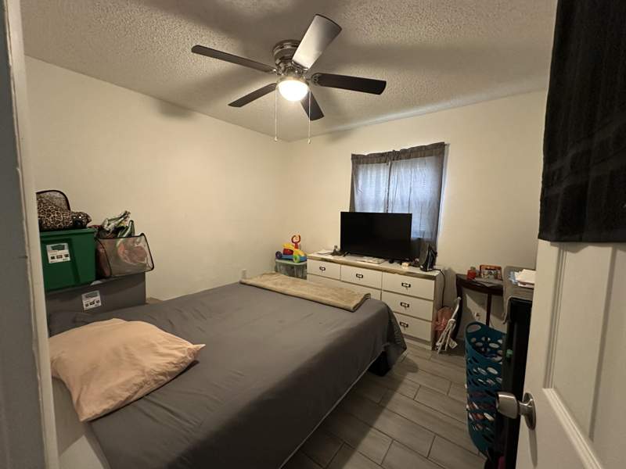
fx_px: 253
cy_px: 234
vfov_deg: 85.7
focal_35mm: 14
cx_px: 313
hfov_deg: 102.1
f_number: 2.2
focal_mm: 2.22
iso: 800
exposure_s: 1/60
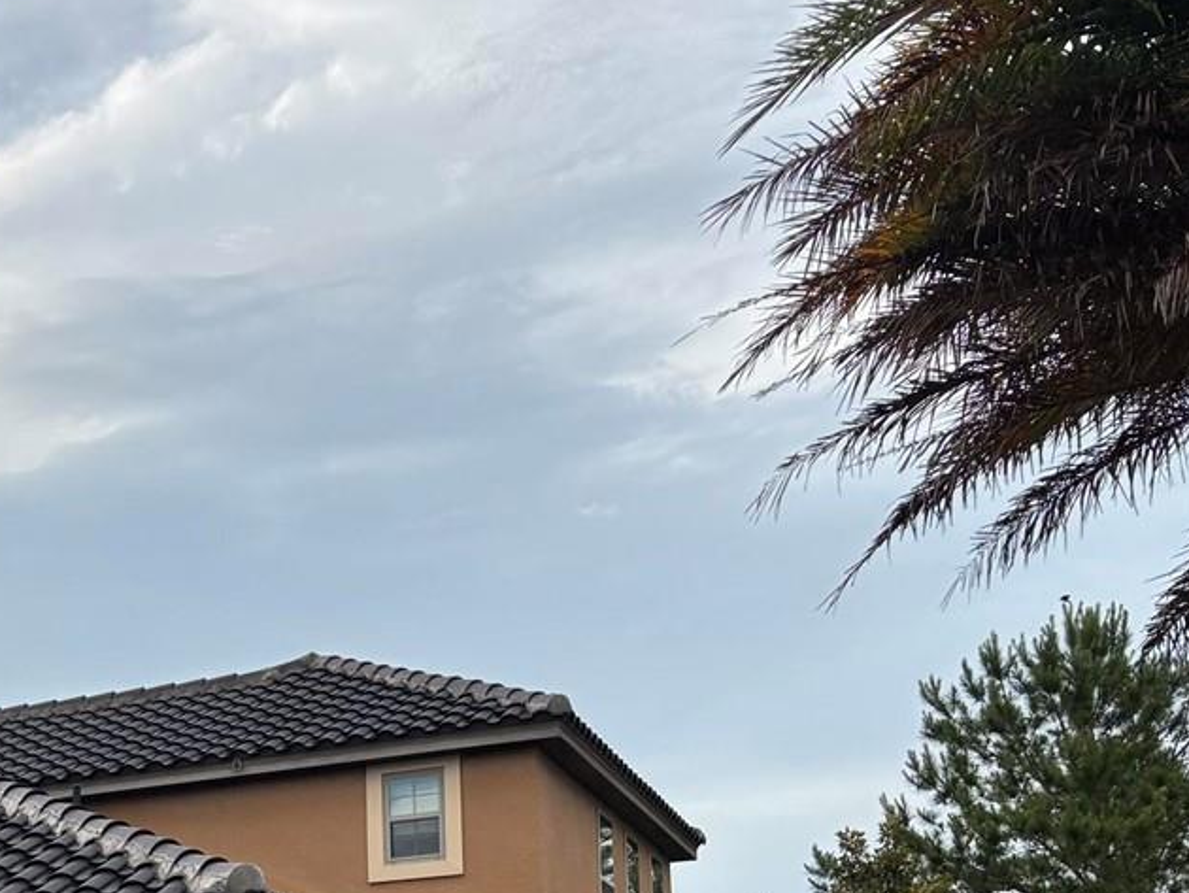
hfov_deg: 26.2
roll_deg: +1.8
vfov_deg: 20.6
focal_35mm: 66
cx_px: -238
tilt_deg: +3.2
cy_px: 1103
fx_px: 2268
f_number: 1.6
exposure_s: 1/2012
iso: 64
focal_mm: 5.96
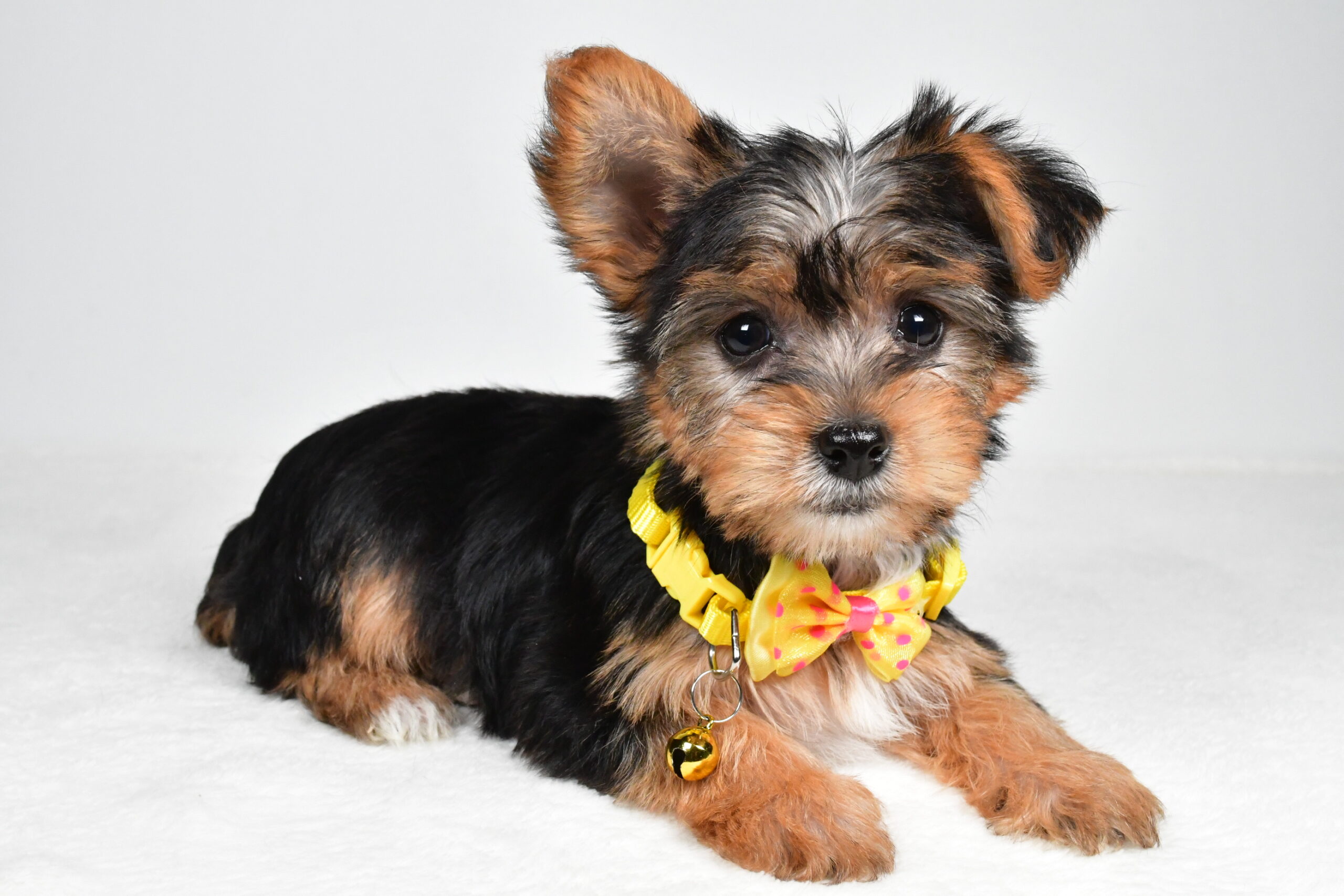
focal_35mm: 42
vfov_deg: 31.9
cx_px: 672
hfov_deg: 46.4
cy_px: 448
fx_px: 1568
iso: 5000
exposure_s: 1/500
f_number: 11
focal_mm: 28
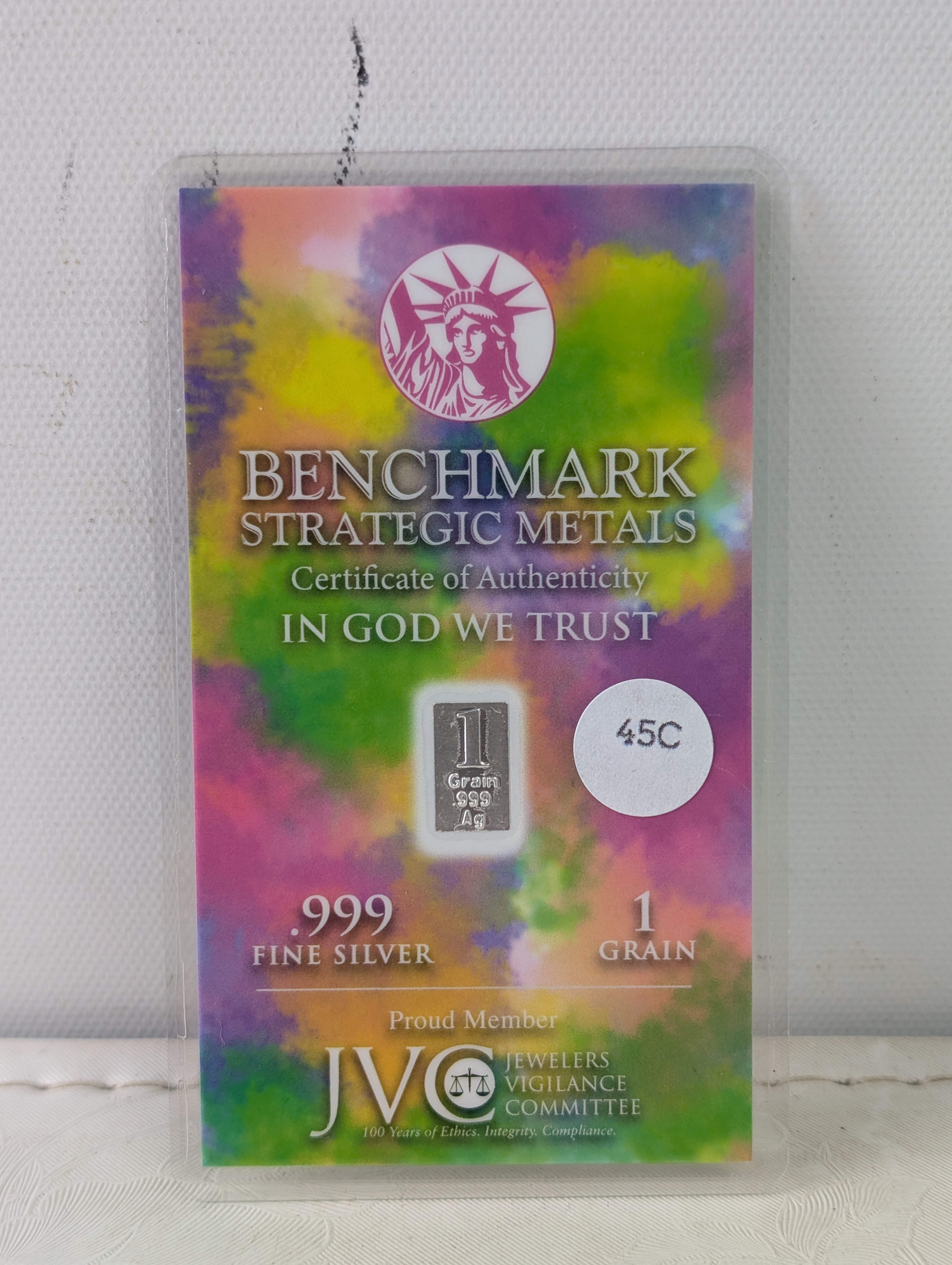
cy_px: 632
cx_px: 476
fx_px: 1792
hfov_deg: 29.7
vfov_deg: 38.9
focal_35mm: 49
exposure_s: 1/120
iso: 99
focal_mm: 6.9
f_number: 1.68
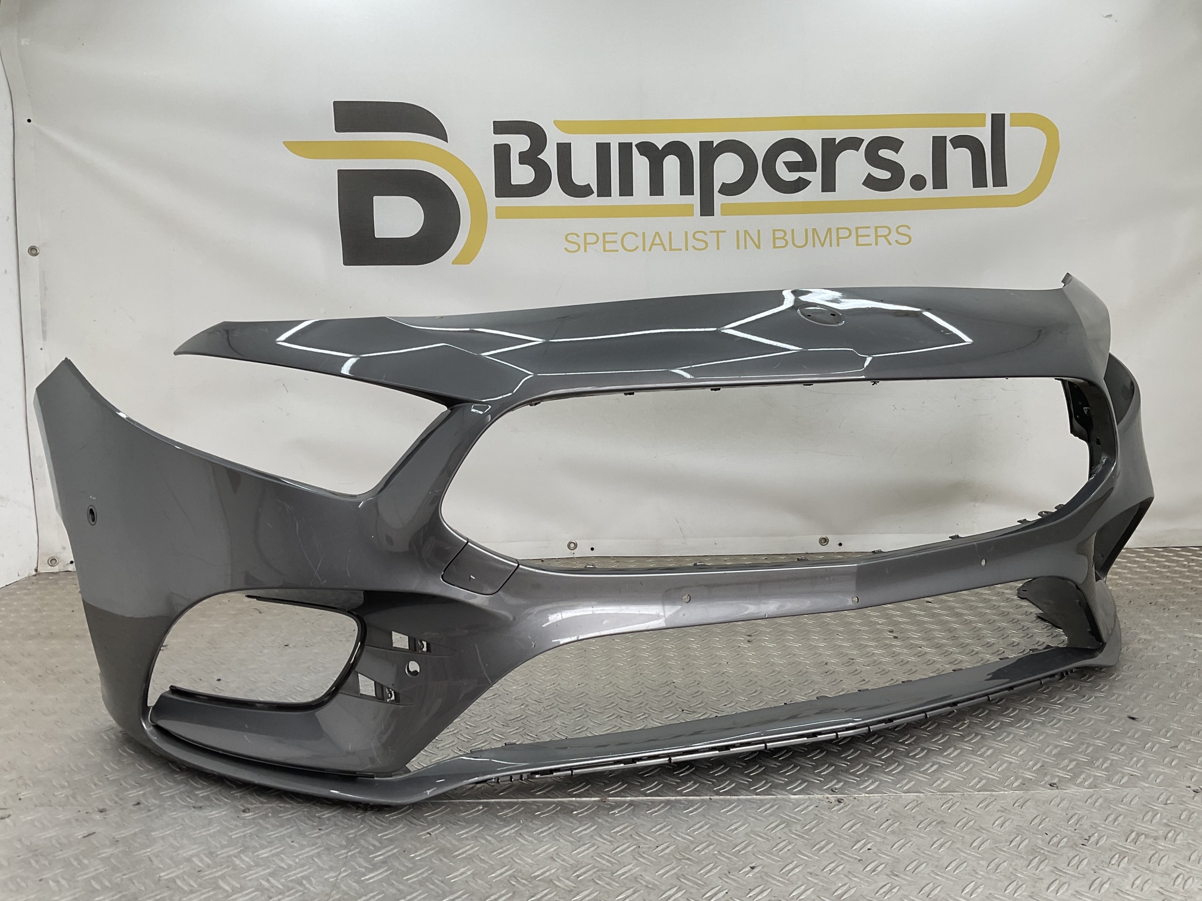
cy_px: 450
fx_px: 1007
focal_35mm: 29
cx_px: 601
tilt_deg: -9.4
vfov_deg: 48.2
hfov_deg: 61.7
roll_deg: +0.5
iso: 16
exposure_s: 1/146
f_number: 1.8
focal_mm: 3
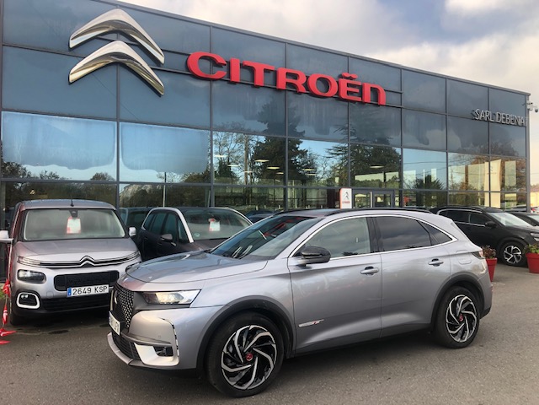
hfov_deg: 63.4
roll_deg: +0.8
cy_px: 202
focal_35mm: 28
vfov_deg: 49.7
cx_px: 270
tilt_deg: +1.5
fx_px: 436
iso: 20
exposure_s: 1/150
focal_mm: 4
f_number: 1.8
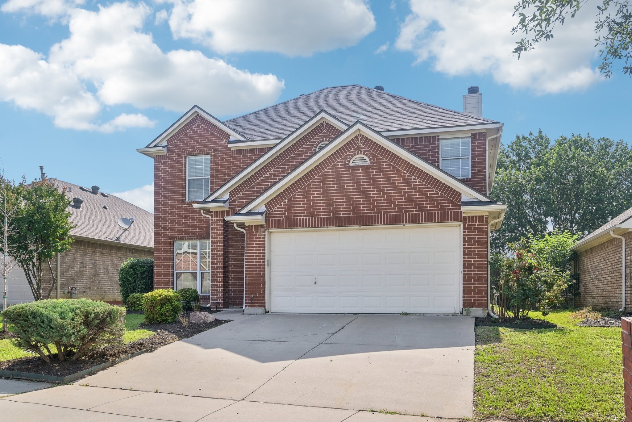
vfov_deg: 43.6
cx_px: 316
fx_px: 527
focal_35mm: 30
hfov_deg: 61.9
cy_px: 211
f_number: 8
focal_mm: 30
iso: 400
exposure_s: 1/1000
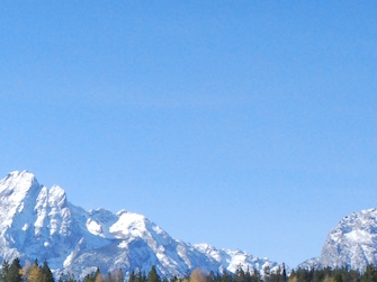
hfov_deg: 18.1
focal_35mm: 106
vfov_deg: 13.7
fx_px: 1154
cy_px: 298
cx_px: -4
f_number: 13
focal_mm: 24
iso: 1600
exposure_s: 1/1000
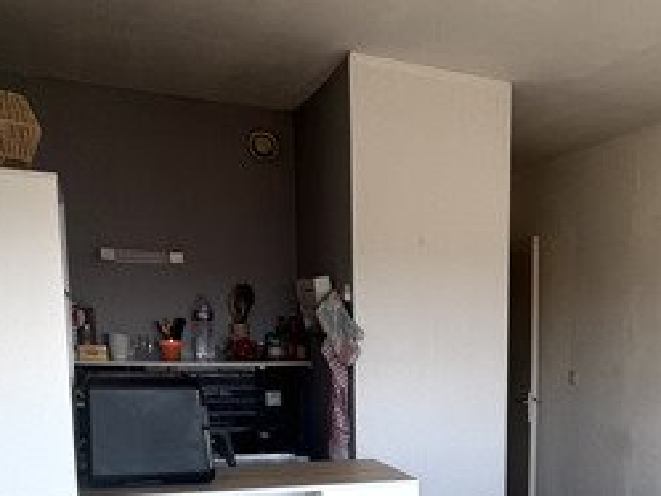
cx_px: 579
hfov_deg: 39.4
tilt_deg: -9.3
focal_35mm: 45
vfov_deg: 30.3
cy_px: 477
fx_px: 860
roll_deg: -1.3
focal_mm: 2.22
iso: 80
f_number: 2.2
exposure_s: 1/99
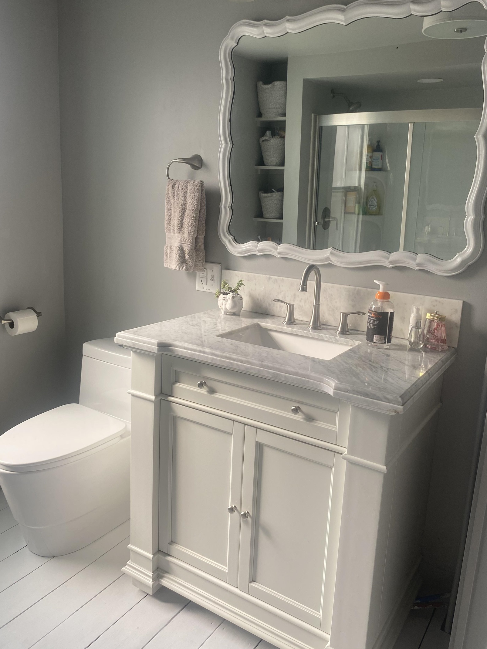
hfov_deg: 49.7
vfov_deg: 63.4
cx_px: 256
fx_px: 525
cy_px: 309
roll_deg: -2.4
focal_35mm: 28
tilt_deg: -11.2
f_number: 1.8
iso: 50
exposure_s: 1/121
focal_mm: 4.25
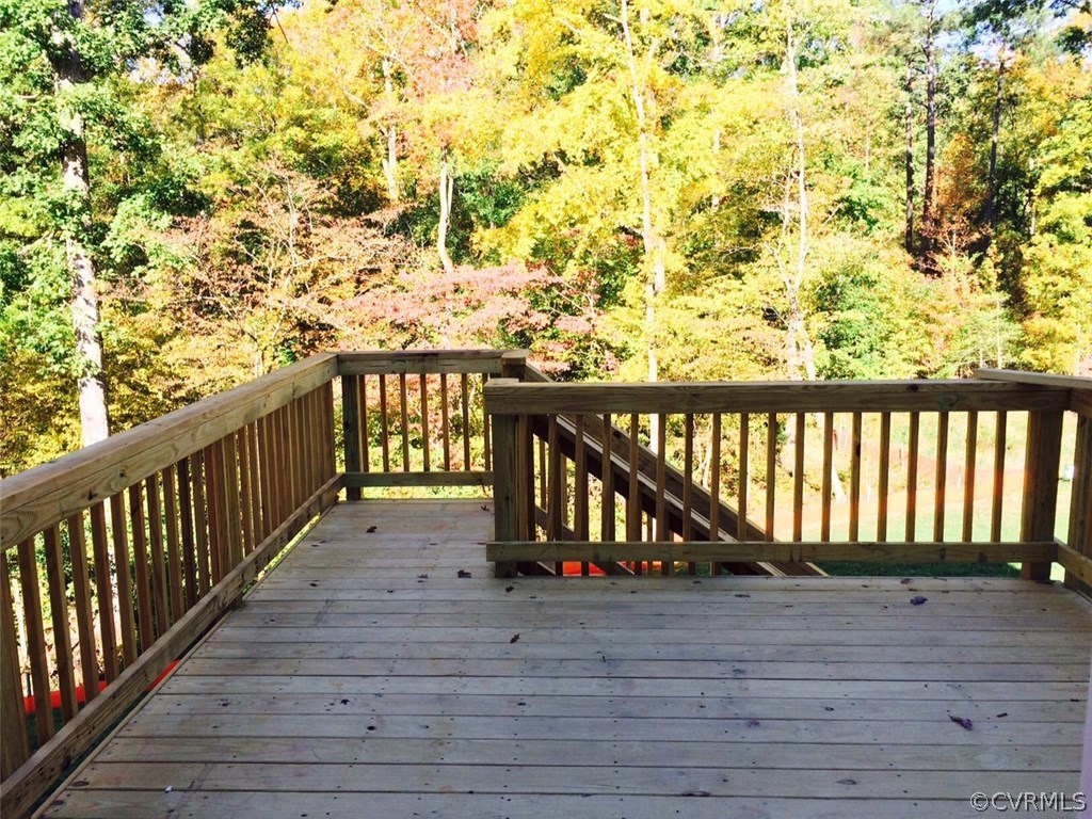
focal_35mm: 29
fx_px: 915
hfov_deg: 61.7
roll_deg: +1.4
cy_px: 410
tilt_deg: -11.2
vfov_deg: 48.2
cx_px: 546
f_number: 2.2
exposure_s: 1/363
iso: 32
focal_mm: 4.15
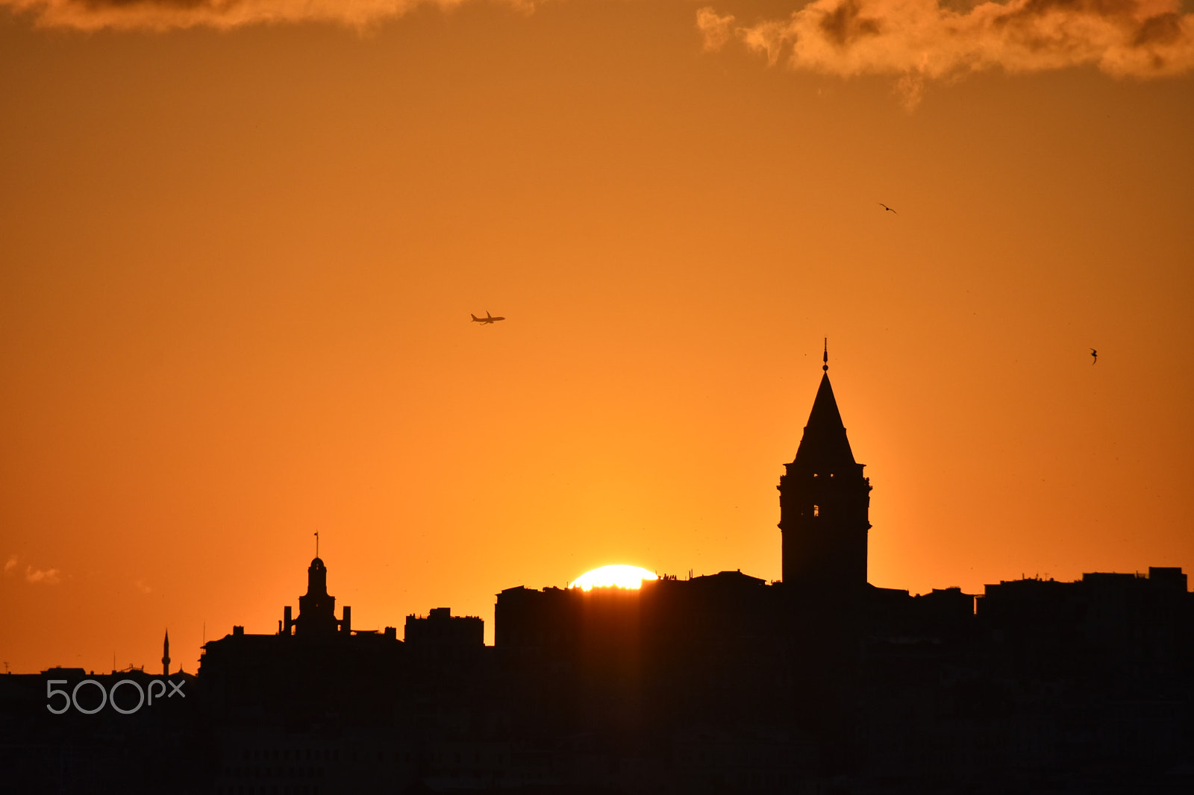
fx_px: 14921
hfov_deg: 4.6
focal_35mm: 450
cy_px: 398
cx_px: 597
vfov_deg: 3.1
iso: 400
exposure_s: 1/4000
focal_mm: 300
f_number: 8
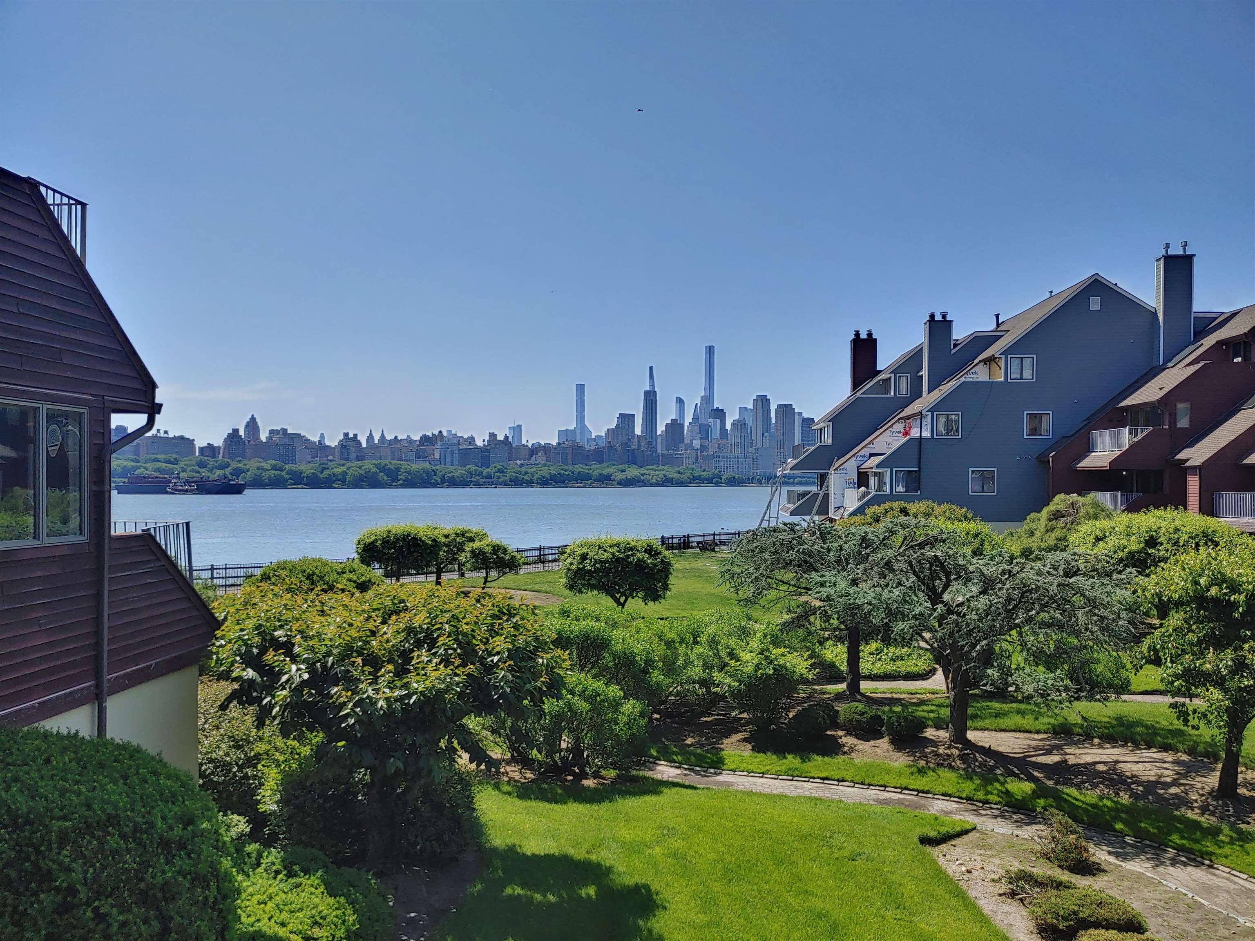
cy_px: 470
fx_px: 943
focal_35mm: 26
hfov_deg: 67.3
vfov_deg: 53.1
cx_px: 628
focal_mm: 4.36
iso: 50
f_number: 1.8
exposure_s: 1/4545
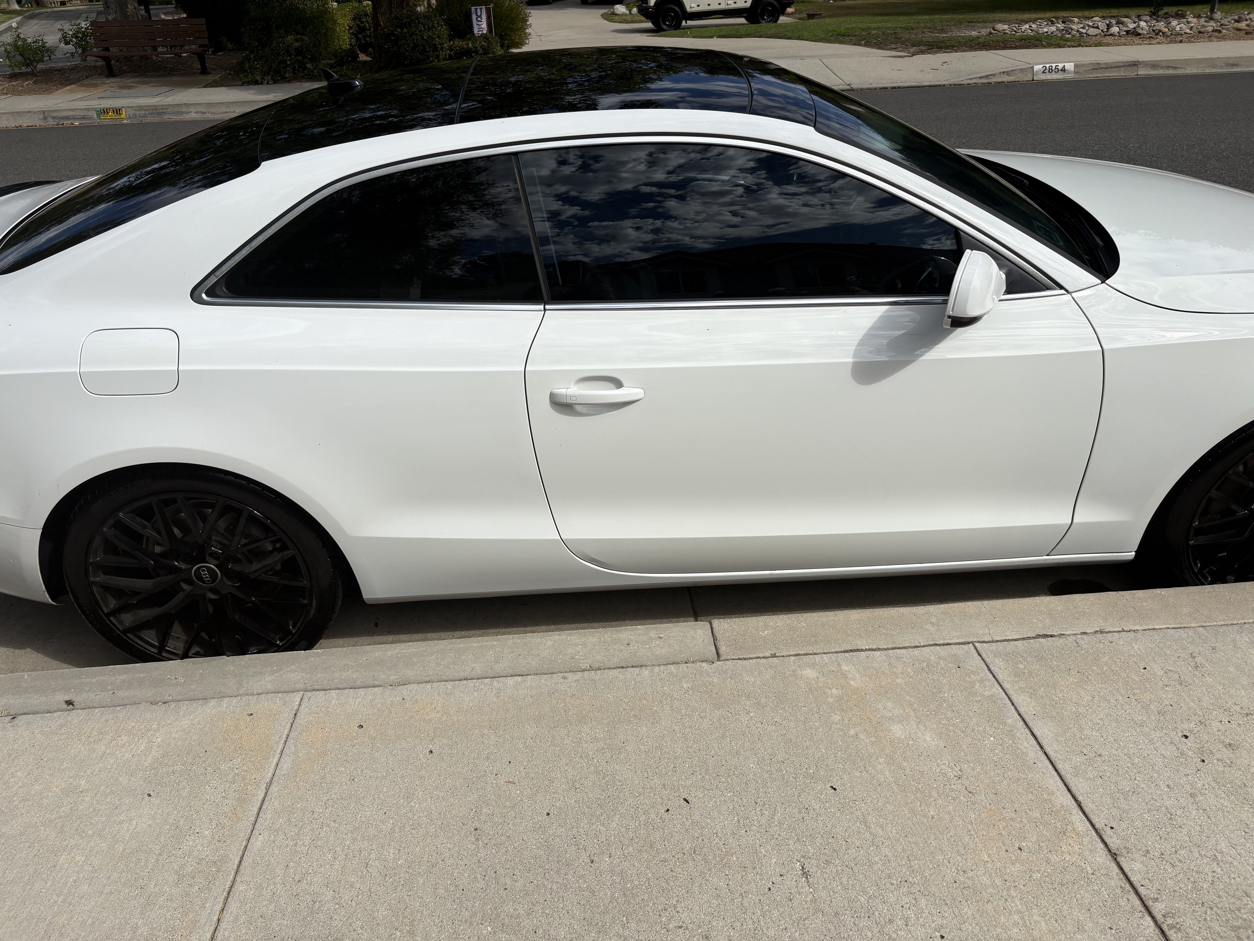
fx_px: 942
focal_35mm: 26
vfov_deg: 53.1
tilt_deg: -27.0
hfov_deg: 67.3
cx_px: 627
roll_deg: +2.5
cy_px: 470
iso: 50
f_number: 1.6
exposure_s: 1/6329
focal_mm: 5.96
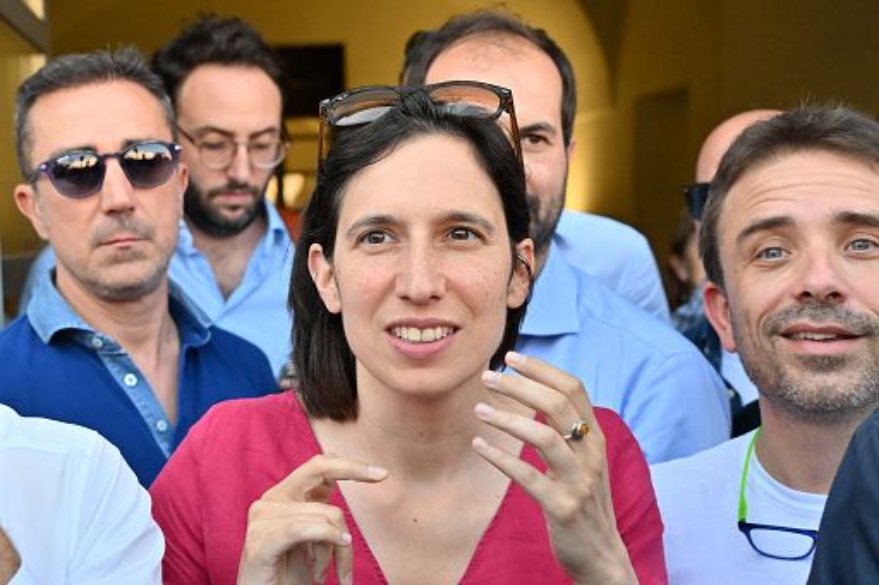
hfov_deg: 55.1
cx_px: 440
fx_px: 842
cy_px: 292
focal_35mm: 34
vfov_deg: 38.3
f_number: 4
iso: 400
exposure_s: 1/500
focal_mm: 34.5
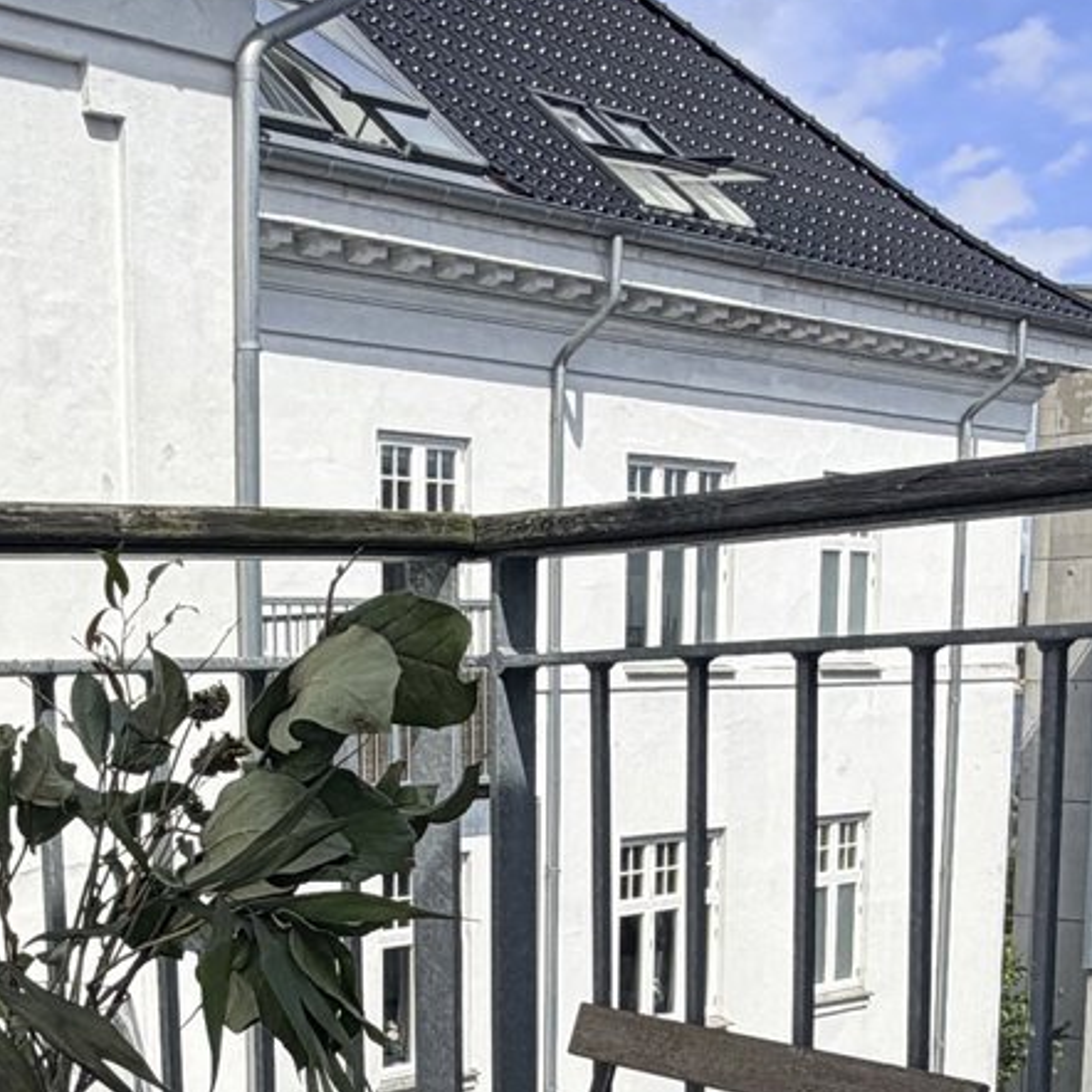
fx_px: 1999
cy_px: 986
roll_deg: +0.8
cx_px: 289
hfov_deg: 30.1
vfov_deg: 29.3
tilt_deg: -8.7
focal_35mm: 56
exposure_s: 1/1339
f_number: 2.2
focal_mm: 2.22
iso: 20
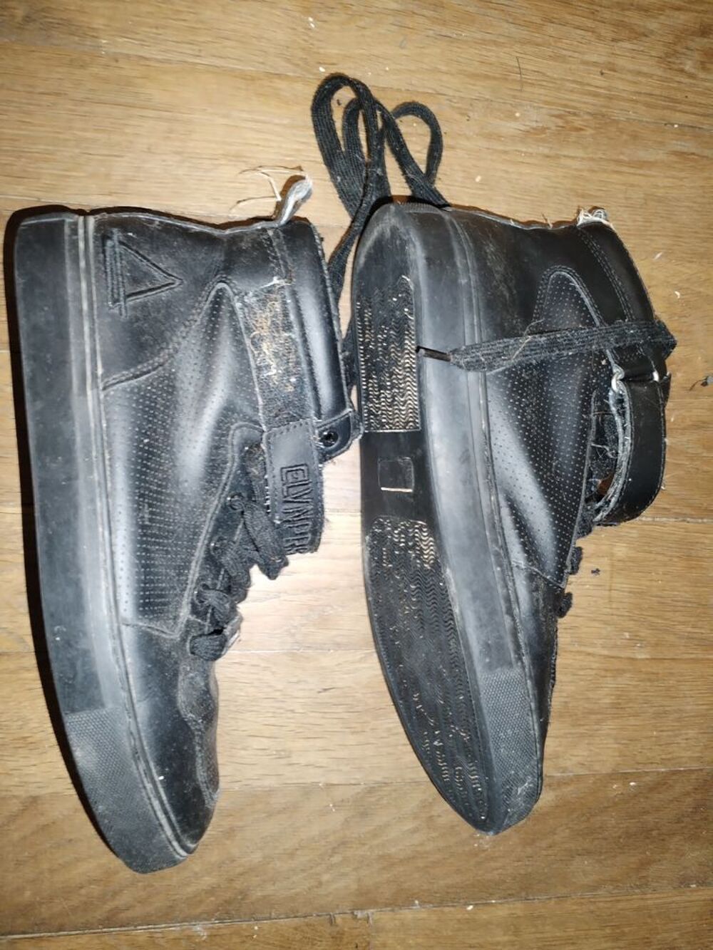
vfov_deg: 67.3
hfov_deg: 53.1
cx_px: 356
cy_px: 475
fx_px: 714
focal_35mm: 26
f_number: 1.8
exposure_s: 1/17.5
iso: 1464
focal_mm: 4.75
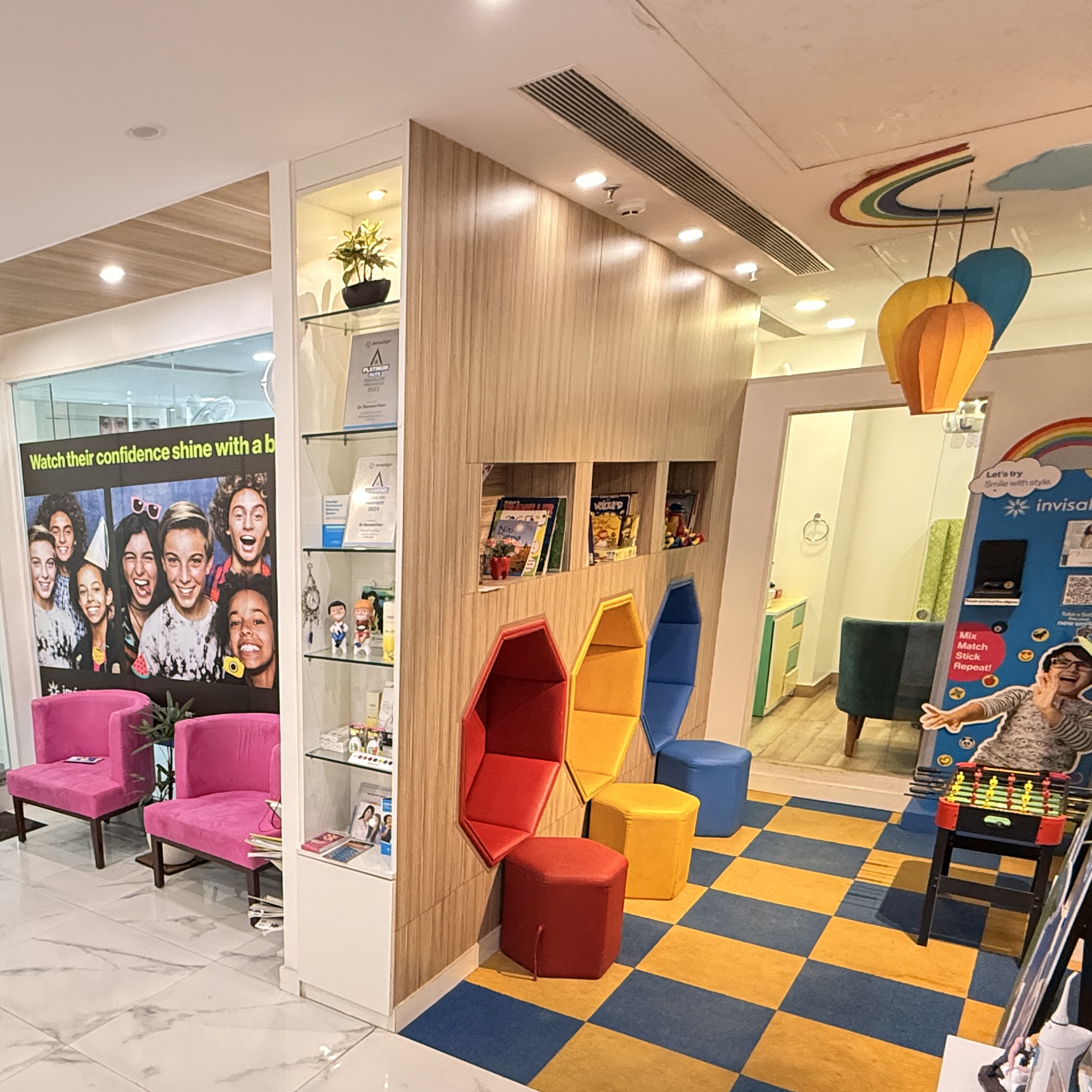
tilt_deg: -16.3
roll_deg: +2.2
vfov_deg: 58.6
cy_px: 781
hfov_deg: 56.5
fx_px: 928
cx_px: 216
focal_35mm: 26
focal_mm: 2.22
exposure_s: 1/50
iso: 500
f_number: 2.2
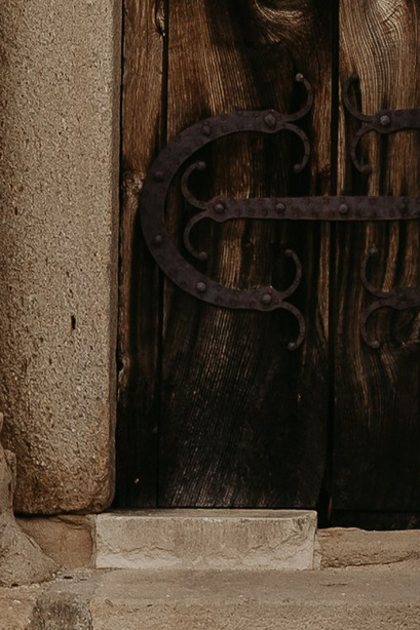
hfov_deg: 6.2
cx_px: 542
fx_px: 3834
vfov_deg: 8.8
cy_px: -708
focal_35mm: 219
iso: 200
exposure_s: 1/1000
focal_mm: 35
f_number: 2.2
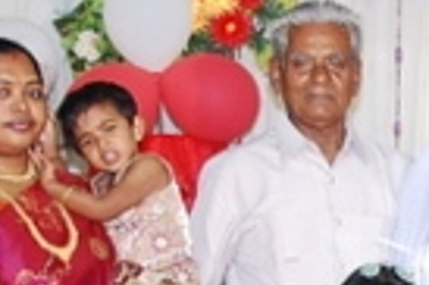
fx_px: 2166
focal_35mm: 182
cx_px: 512
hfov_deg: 11.1
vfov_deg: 7.4
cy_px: 404
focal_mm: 22
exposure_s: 1/125
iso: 400
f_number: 3.8
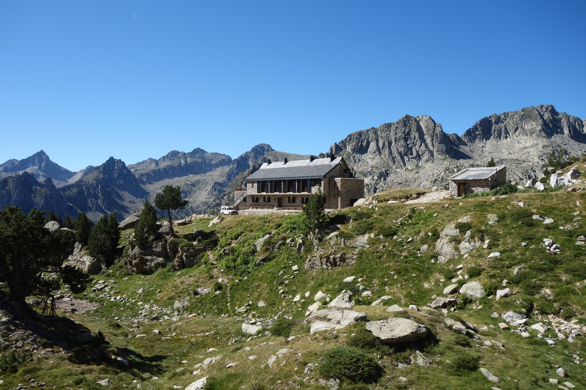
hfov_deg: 65.5
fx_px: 456
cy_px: 195
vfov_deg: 46.4
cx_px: 293
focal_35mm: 28
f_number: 5.6
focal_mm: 10.4
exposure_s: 1/400
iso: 125
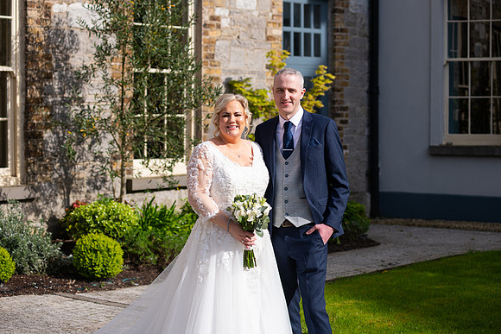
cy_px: 167
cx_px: 250
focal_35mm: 80
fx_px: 1114
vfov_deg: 17.1
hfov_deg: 25.4
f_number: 3.5
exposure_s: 1/500
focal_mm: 80
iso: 80
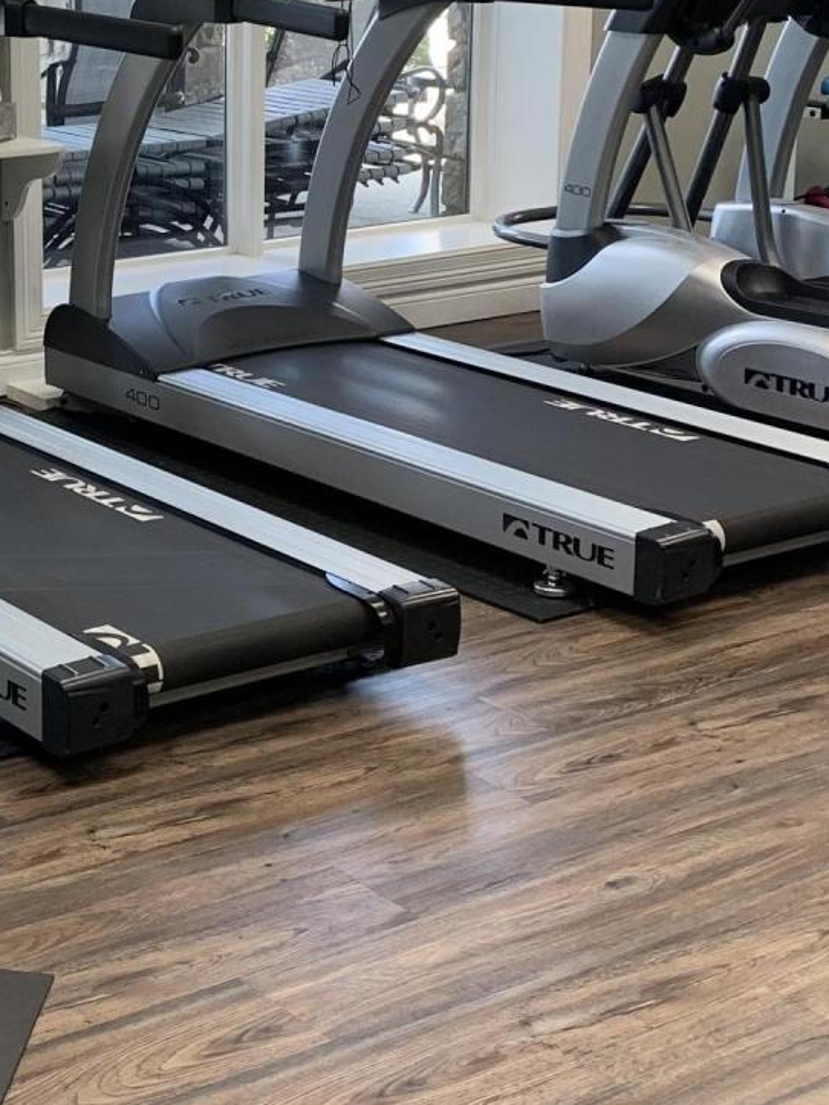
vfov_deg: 26.8
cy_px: 312
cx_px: -47
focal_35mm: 72
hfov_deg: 19.7
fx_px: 2298
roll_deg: +0.6
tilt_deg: -12.2
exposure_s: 1/60
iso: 50
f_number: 1.8
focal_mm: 4.25
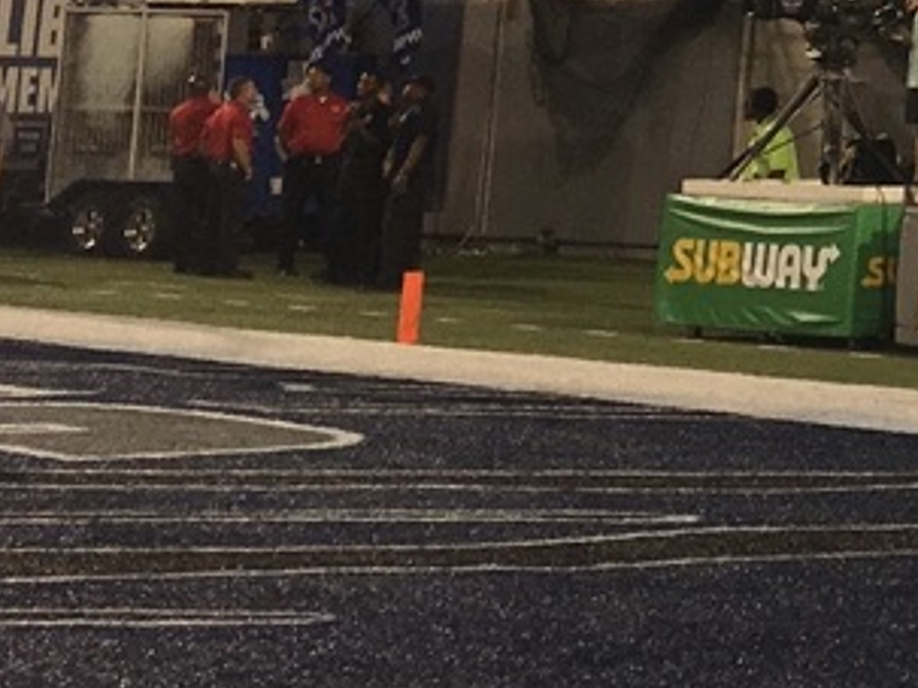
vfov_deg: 10.6
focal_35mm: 134
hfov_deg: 12.6
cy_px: -424
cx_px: 1918
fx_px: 3552
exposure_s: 1/120
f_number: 2.2
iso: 25
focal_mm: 4.15
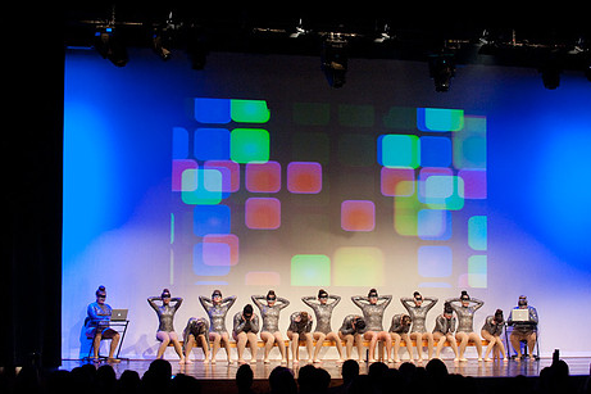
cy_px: 204
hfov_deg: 23.1
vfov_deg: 15.5
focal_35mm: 88
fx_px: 1444
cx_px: 333
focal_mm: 70
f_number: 4
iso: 3200
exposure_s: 1/200
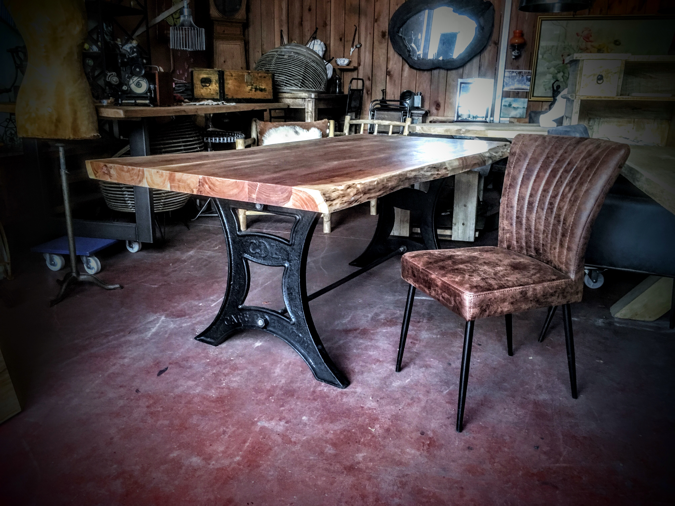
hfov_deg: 61.7
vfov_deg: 48.2
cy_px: 253
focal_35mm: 29
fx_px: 565
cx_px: 338
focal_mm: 4.15
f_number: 2.2
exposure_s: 1/33
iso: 160
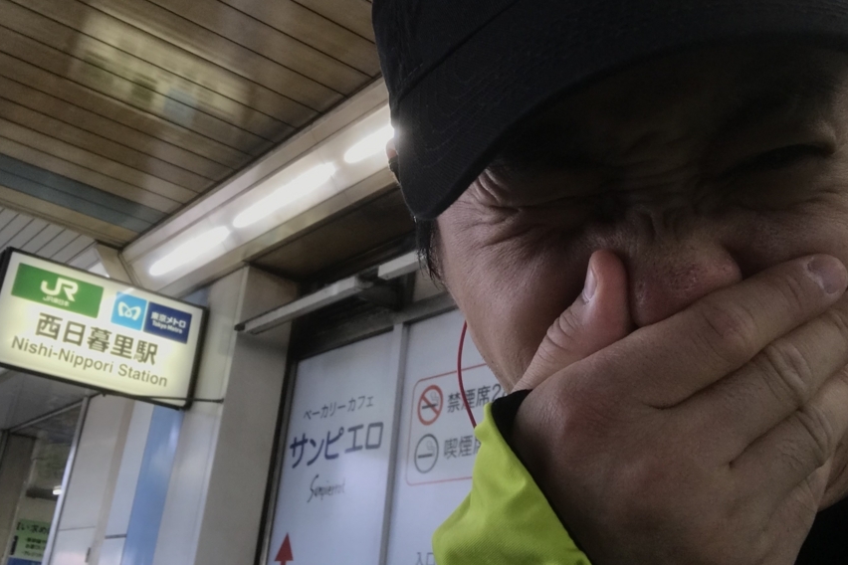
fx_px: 942
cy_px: 186
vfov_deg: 33.1
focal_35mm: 40
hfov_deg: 48.4
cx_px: 379
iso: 32
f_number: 2.2
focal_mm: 2.87
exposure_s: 1/50
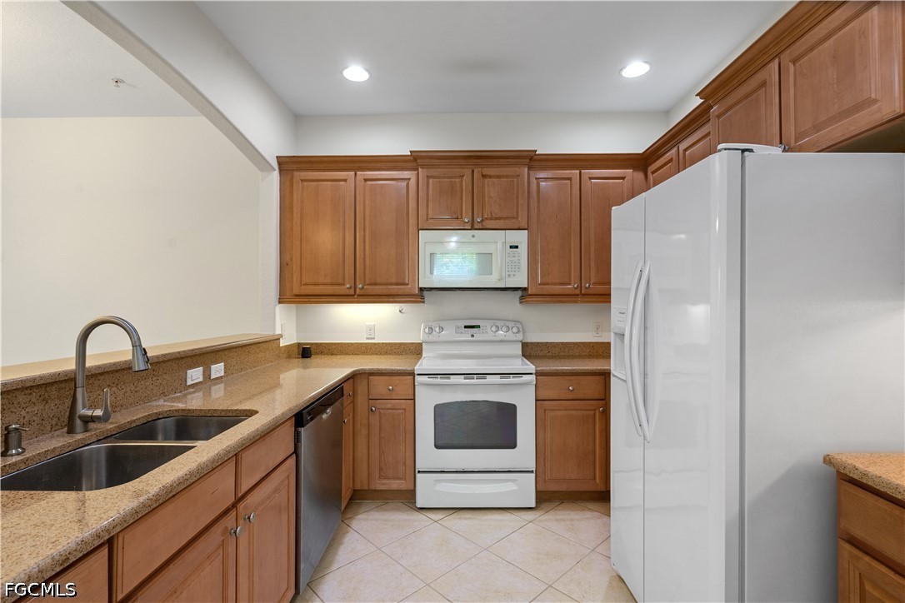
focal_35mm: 16
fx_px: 402
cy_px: 302
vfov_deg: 73.7
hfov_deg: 96.7
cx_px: 452
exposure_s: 1/13
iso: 400
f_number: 8
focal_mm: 16
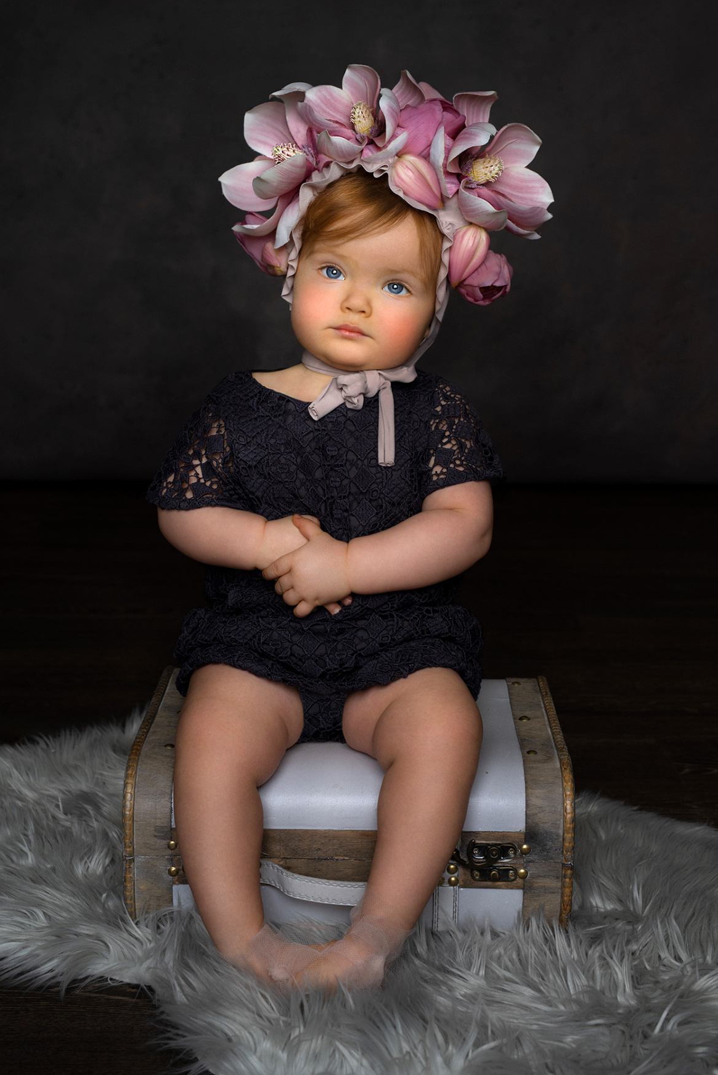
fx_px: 1644
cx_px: 345
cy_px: 489
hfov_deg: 24.6
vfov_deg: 36.2
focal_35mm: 55
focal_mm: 50
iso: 100
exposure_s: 1/200
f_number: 7.1
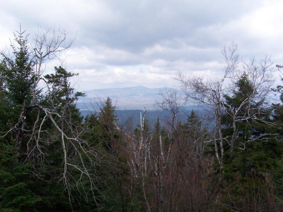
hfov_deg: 49.0
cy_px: 106
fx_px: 311
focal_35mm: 38
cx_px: 142
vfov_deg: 37.7
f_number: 5.6
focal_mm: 6.3
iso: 400
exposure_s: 1/1250
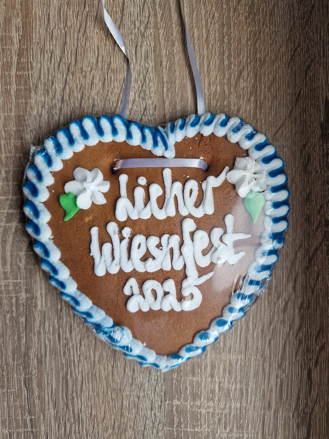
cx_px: 164
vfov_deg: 73.9
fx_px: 291
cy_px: 220
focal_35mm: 23
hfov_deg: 58.9
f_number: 1.8
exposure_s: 1/180
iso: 50
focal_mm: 6.4
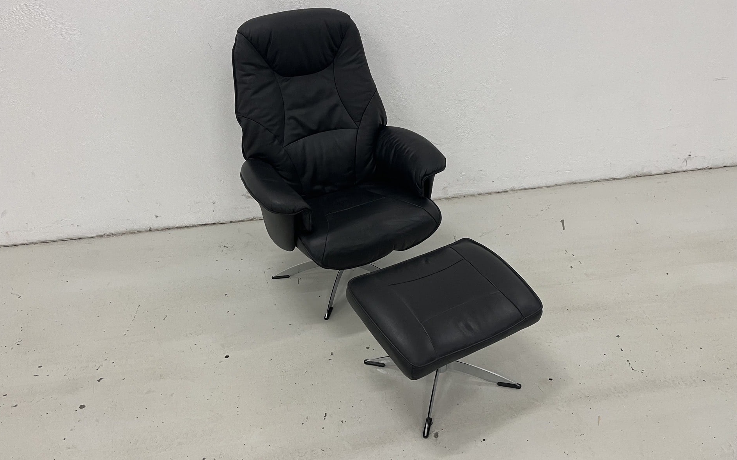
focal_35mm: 28
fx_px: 562
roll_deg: +3.9
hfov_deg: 66.5
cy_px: 227
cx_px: 363
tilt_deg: -30.9
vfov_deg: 44.5
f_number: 1.6
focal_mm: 5.1
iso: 125
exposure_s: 1/50
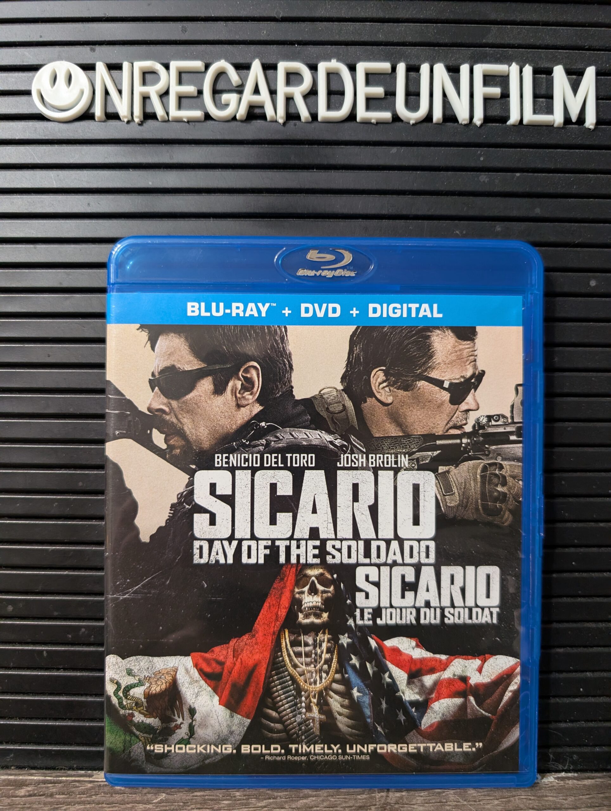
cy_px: 406
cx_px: 306
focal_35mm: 24
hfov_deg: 56.9
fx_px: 563
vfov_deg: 71.5
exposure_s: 1/120
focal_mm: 6.9
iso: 954
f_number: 1.68
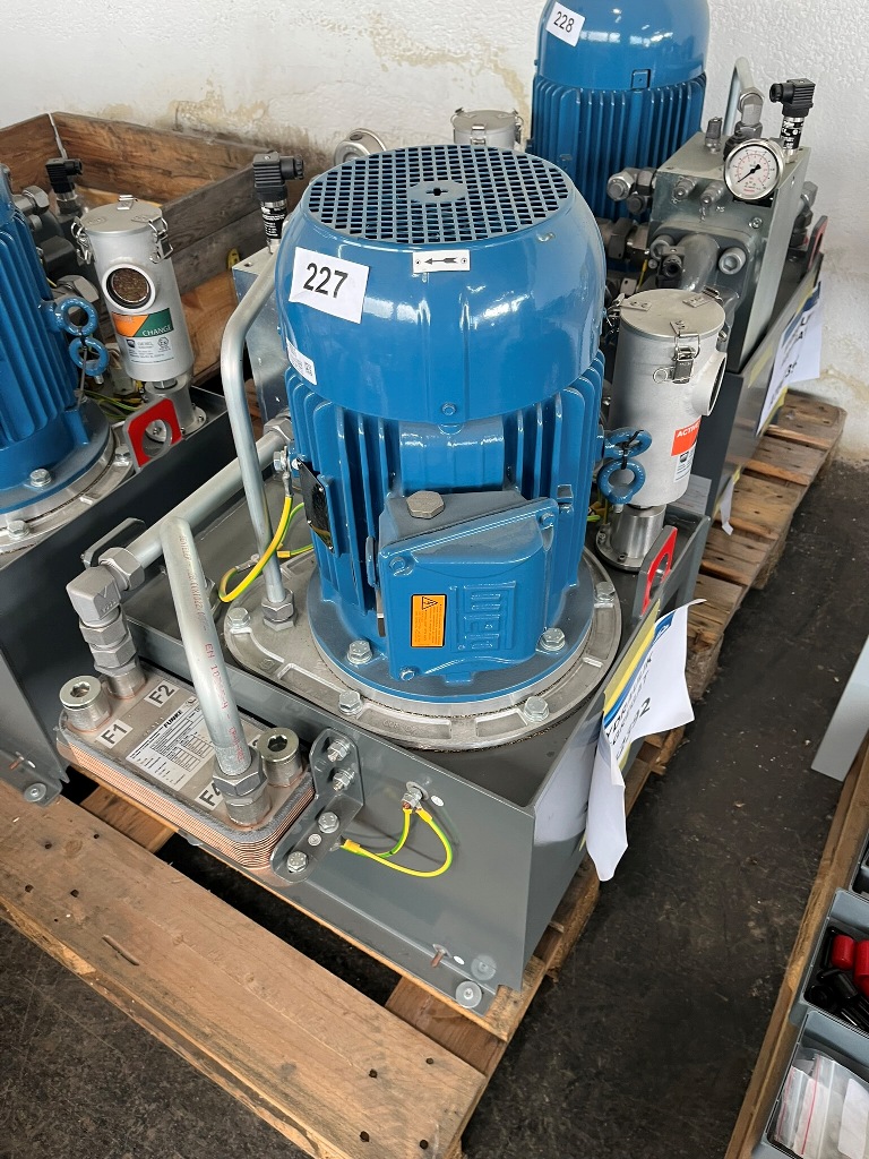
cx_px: 434
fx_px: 870
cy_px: 580
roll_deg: +5.4
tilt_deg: -41.4
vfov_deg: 67.3
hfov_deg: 53.1
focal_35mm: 26
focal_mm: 5.1
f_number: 1.6
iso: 80
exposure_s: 1/50
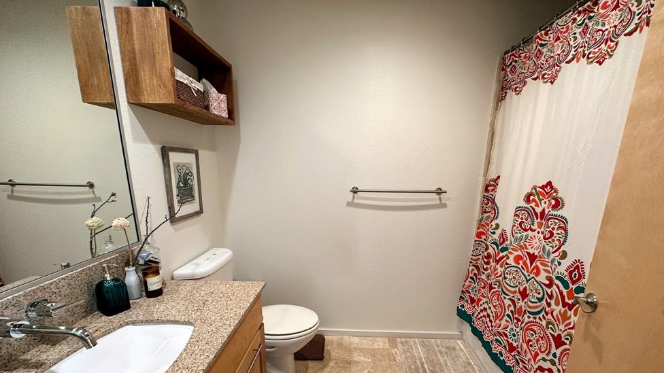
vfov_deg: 66.2
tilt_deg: -14.4
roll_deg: -0.7
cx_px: 342
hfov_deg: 99.3
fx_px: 282
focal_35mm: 16
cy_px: 231
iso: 200
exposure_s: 1/120
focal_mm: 2.22
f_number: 2.2
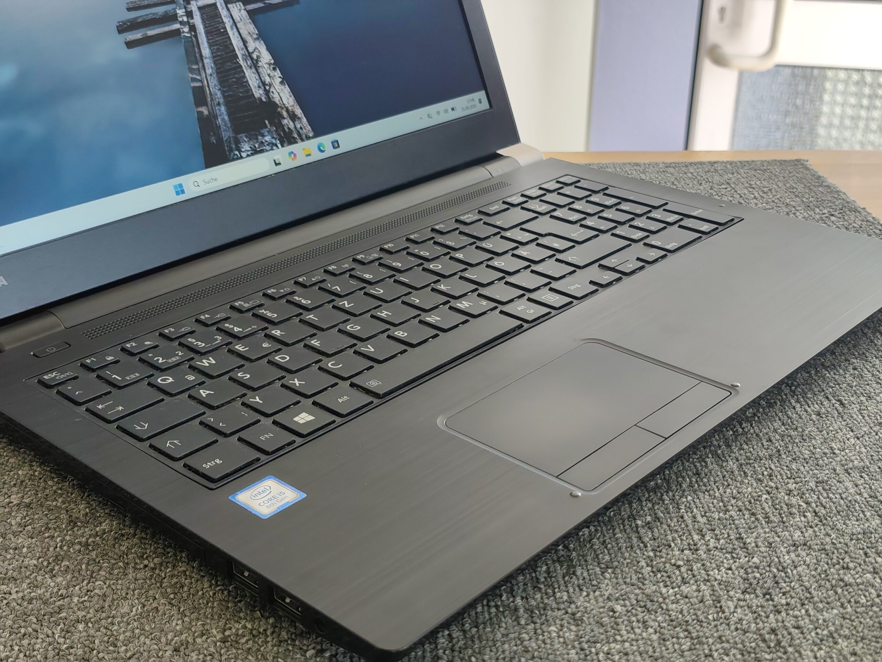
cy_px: 331
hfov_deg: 41.2
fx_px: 1172
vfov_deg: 31.5
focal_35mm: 46
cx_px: 441
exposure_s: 1/100
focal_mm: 6.07
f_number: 1.7
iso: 160
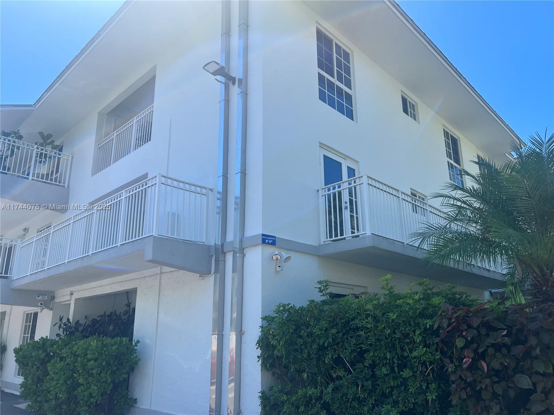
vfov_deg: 53.1
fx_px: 416
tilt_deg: +17.1
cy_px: 208
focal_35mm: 26
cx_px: 277
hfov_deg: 67.3
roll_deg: +0.2
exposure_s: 1/2252
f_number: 1.5
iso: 50
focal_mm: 5.7
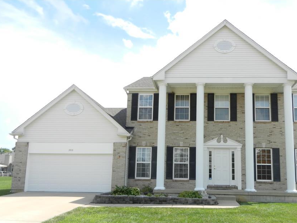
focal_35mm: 31
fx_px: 266
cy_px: 137
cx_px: 177
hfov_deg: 57.9
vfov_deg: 45.1
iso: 160
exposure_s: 1/1000
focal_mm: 4.5
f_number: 3.5
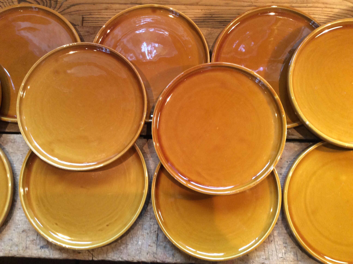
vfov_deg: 44.1
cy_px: 132
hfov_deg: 56.9
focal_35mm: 32
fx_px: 326
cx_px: 176
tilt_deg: -81.8
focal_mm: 3.3
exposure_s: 1/25
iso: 80
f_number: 2.4
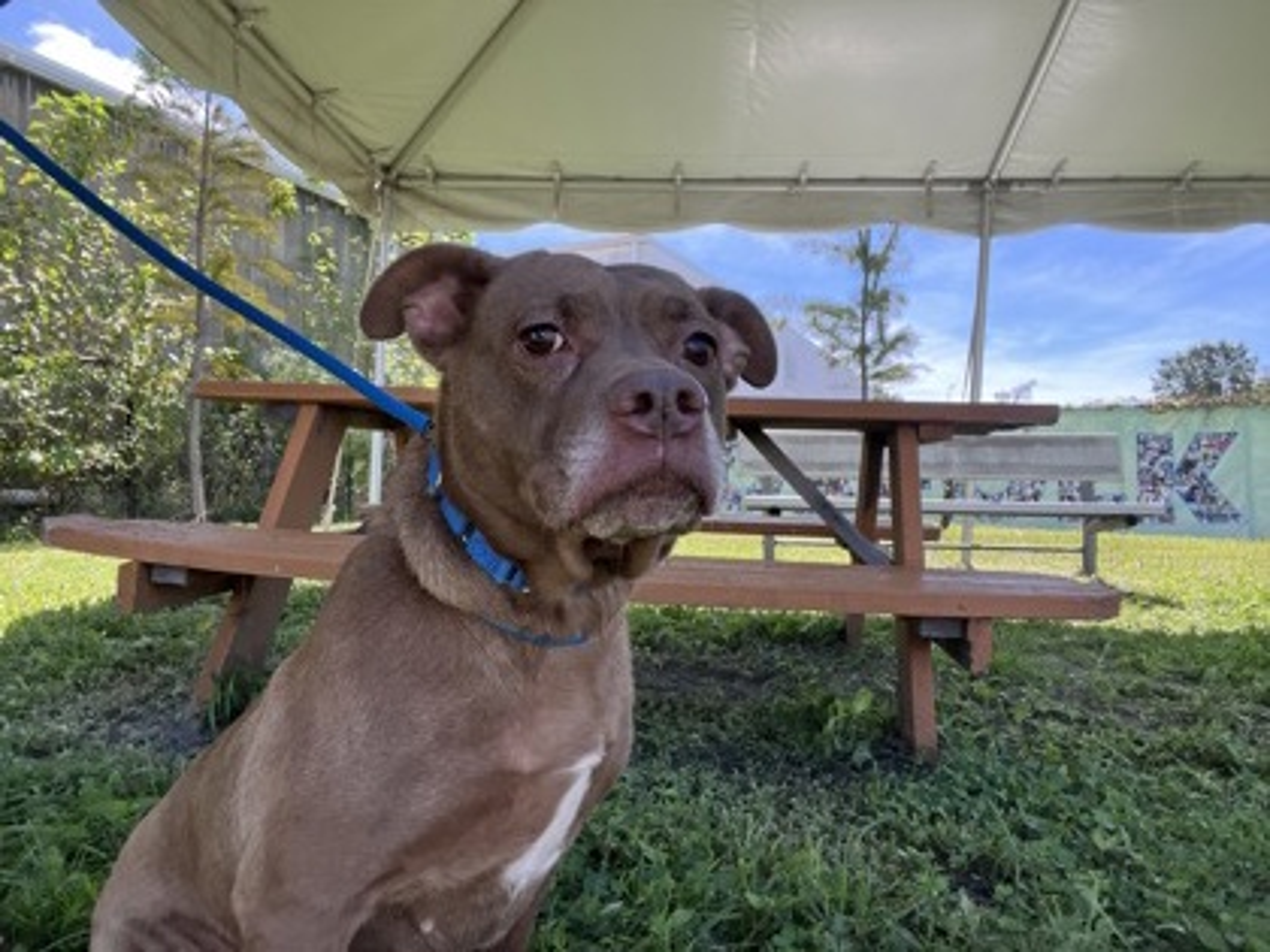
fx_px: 844
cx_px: 635
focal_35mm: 23
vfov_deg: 58.9
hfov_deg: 73.9
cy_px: 476
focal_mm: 2.71
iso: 32
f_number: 2.2
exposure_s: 1/256
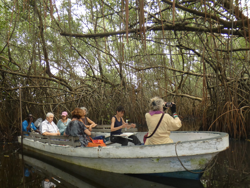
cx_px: 125
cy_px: 94
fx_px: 224
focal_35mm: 31
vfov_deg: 45.4
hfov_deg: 58.4
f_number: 3.3
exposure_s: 1/60
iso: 250
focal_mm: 5.5
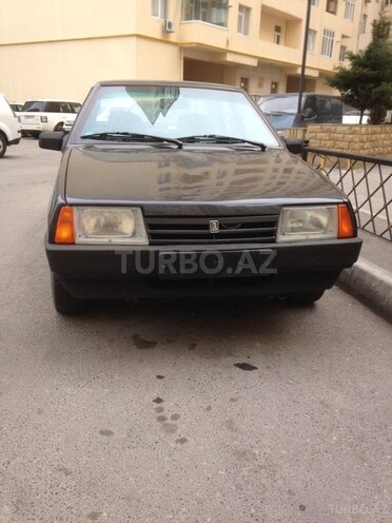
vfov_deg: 55.4
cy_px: 262
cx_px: 196
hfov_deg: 42.9
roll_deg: -3.2
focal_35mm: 33
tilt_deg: -12.7
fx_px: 498
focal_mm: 4.12
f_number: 2.4
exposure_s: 1/146
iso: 50
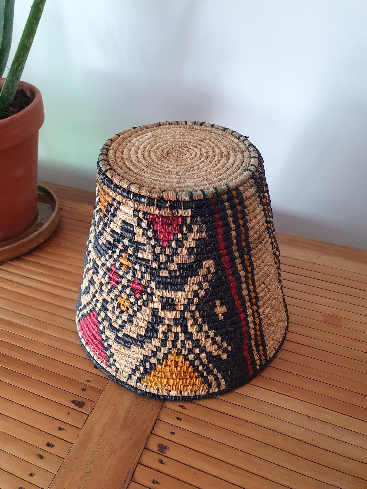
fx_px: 368
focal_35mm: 26
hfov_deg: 53.1
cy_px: 244
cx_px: 184
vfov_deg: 67.3
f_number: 2.4
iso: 250
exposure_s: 1/100
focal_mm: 4.32
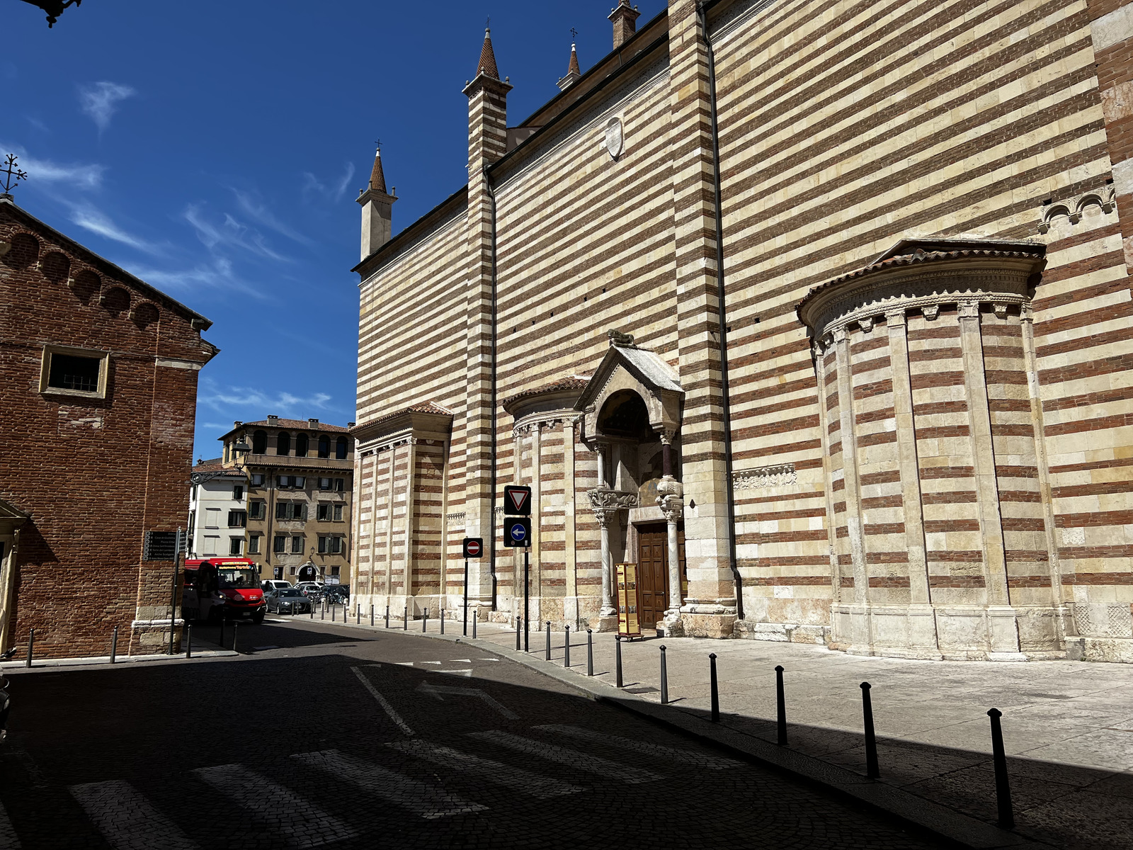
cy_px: 425
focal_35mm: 26
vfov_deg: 53.1
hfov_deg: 67.3
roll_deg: +0.0
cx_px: 566
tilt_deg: +11.2
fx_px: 851
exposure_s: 1/8000
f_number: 1.5
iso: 50
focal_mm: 5.7
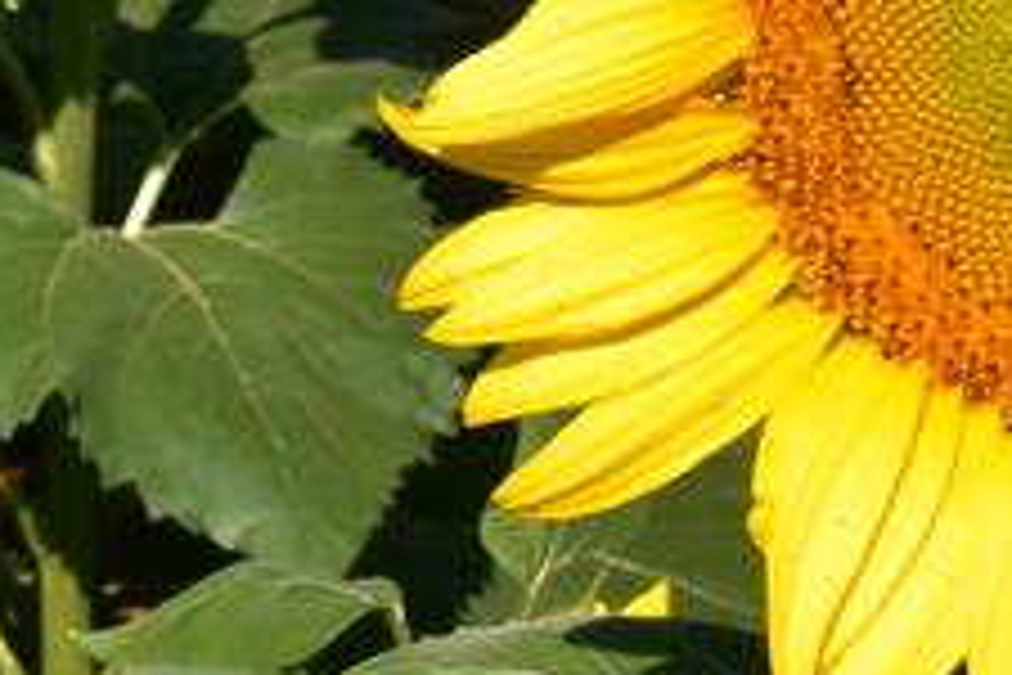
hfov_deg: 12.9
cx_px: -322
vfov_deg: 8.8
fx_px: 4329
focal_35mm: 154
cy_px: -117
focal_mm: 22
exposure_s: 1/400
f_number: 11
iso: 400
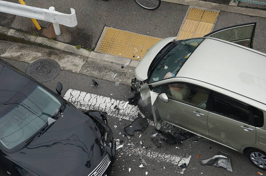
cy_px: 88
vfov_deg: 11.4
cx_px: 133
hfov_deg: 17.1
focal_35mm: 120
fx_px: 885
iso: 100
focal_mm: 80
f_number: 7.1
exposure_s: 1/250
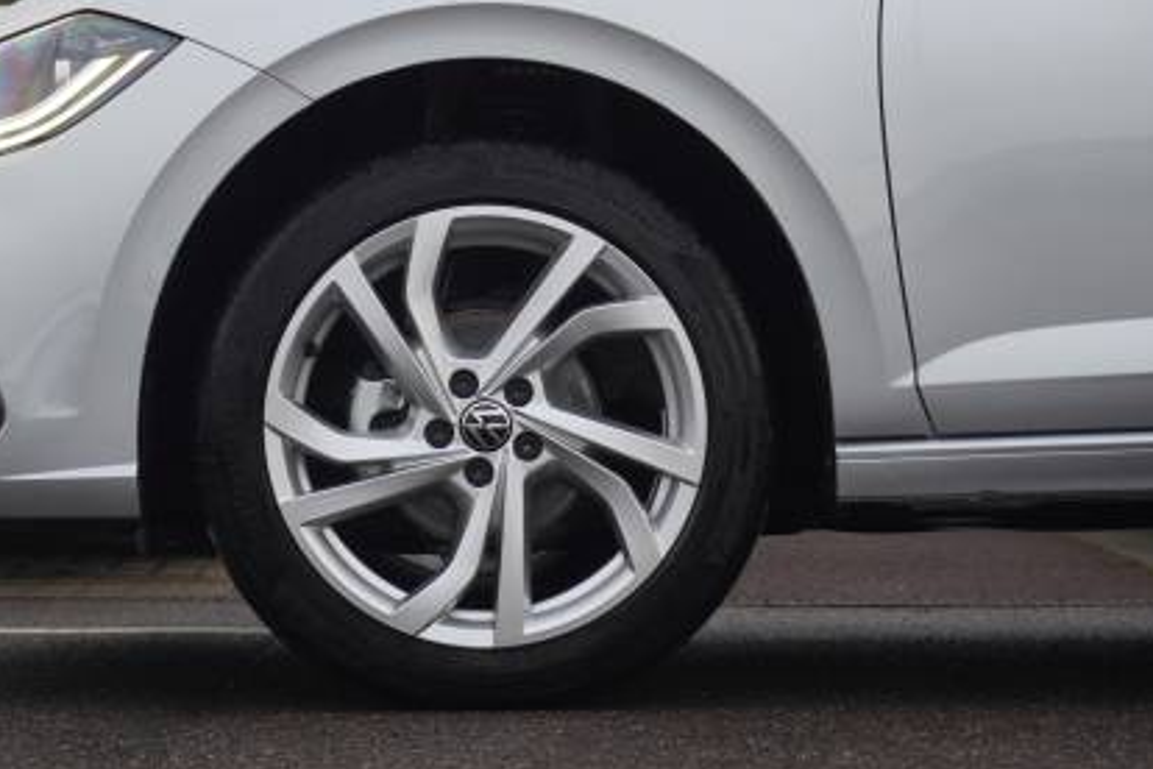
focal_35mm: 88
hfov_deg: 23.1
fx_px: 2818
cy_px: 279
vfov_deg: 15.5
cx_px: 434
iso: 400
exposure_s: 1/160
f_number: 5.6
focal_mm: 38
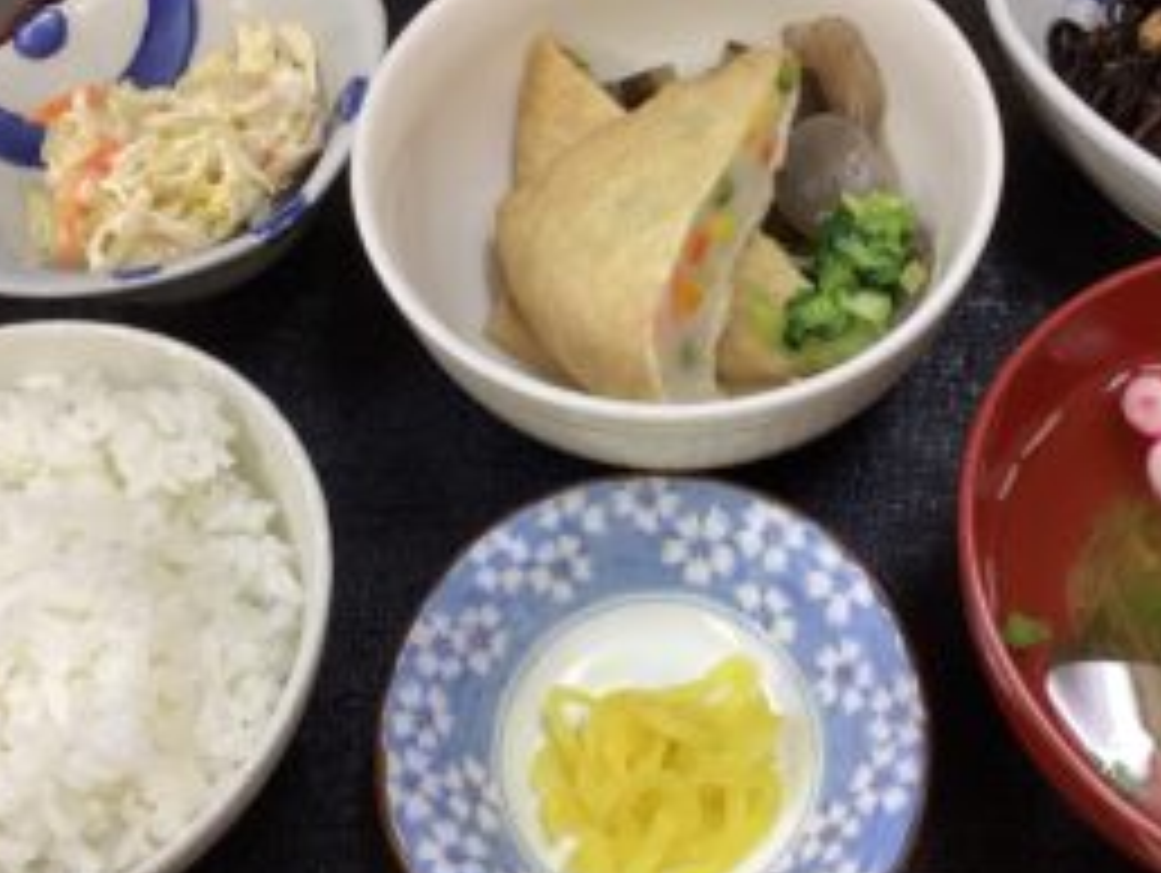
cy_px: 340
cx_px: 641
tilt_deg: -56.4
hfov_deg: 42.0
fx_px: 1511
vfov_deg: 32.1
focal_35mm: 45
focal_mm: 3.3
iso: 125
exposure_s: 1/60
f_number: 2.4
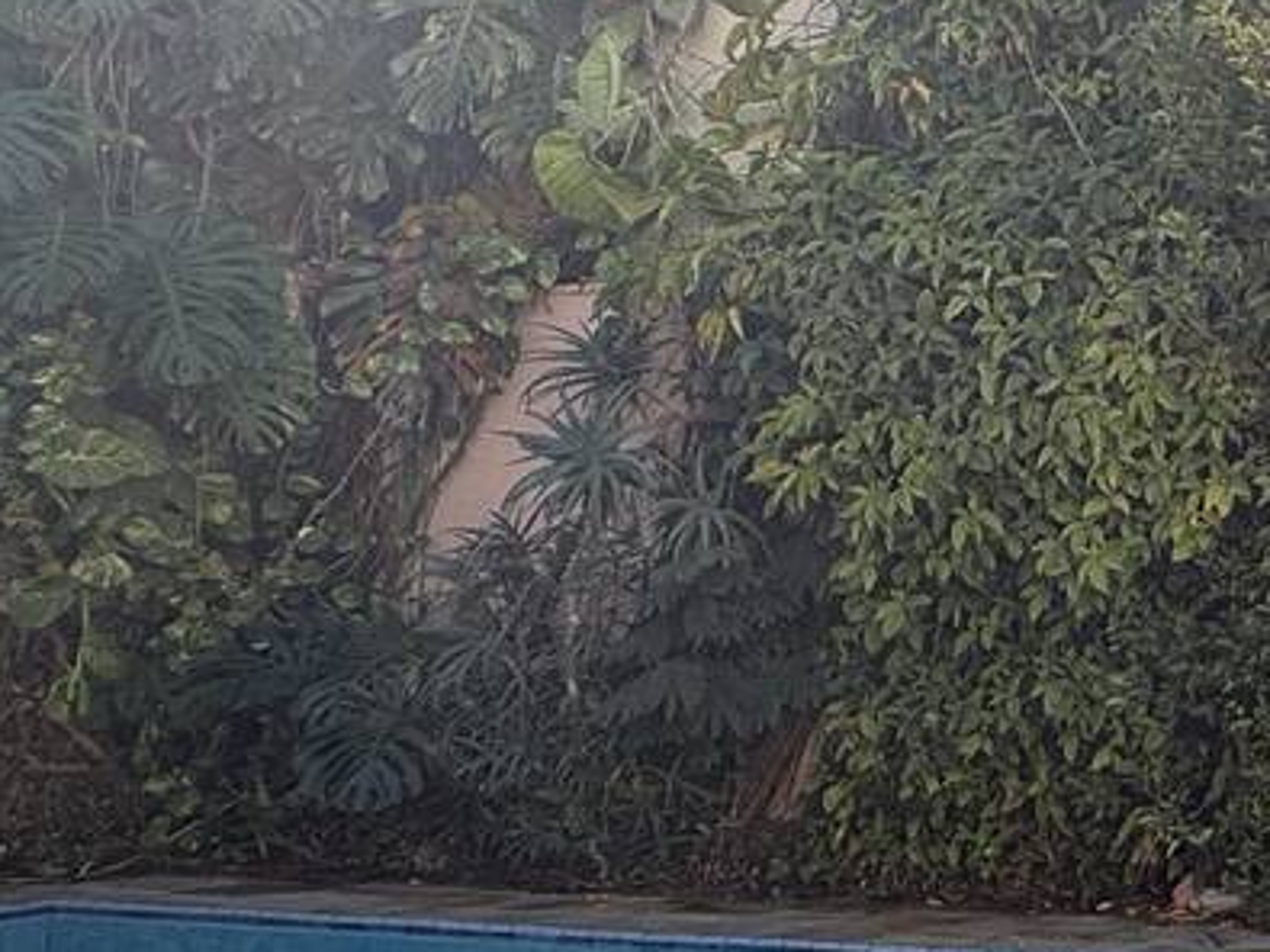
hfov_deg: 29.5
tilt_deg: +7.3
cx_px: 1688
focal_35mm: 51
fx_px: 1871
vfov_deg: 28.5
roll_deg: -0.8
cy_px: 408
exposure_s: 1/498
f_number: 2.2
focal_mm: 2.22
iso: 64
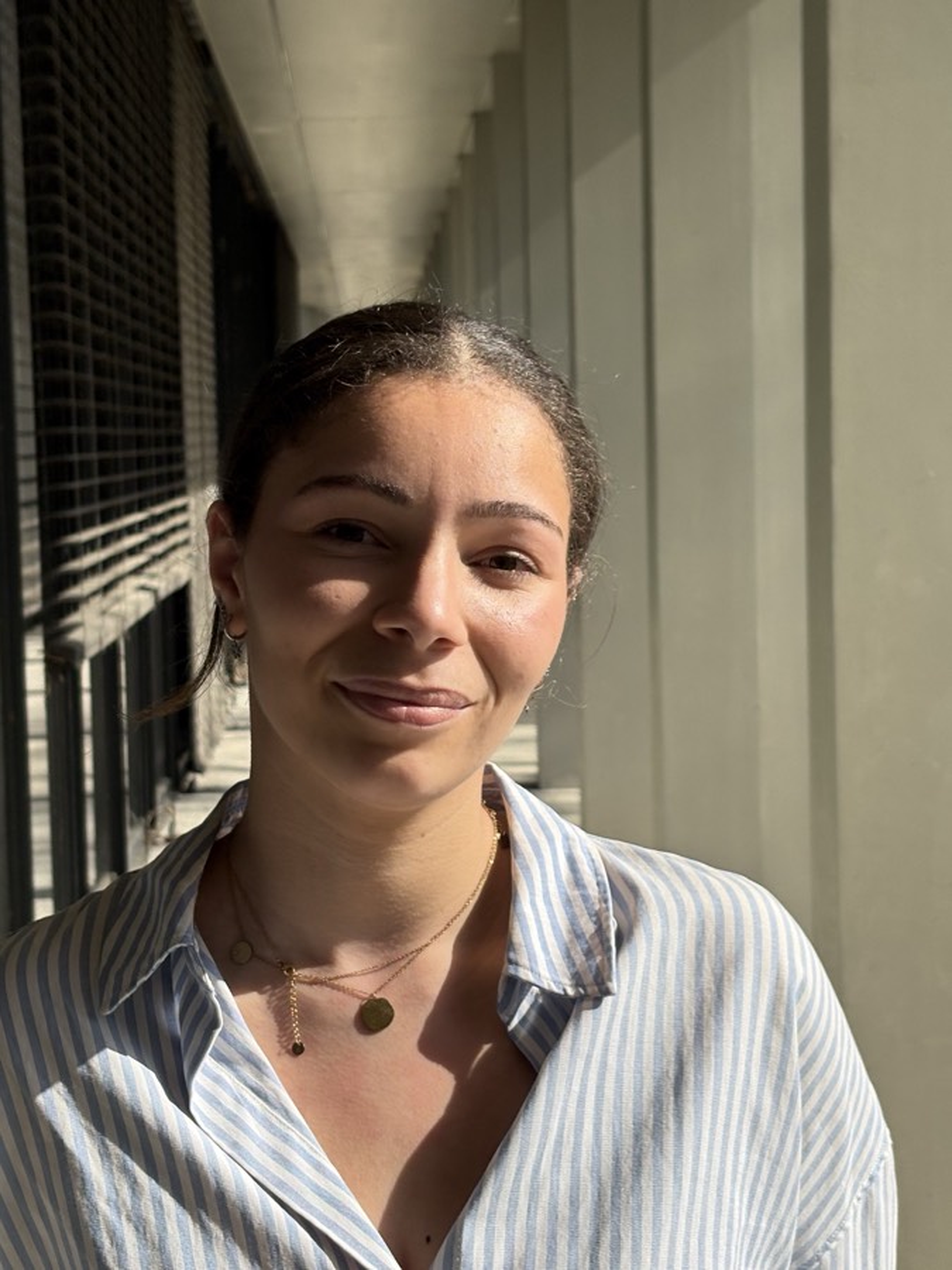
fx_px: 1907
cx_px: 476
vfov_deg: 36.8
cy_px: 635
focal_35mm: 52
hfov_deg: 28.0
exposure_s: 1/3125
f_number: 1.6
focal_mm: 5.96
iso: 50
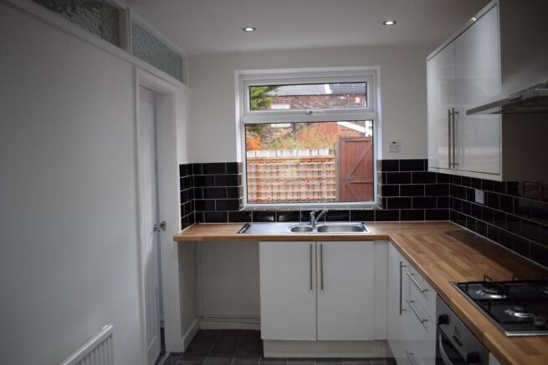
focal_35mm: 30
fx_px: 457
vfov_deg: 43.6
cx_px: 274
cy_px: 182
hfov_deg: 61.9
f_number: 4
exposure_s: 1/80
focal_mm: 20
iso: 400
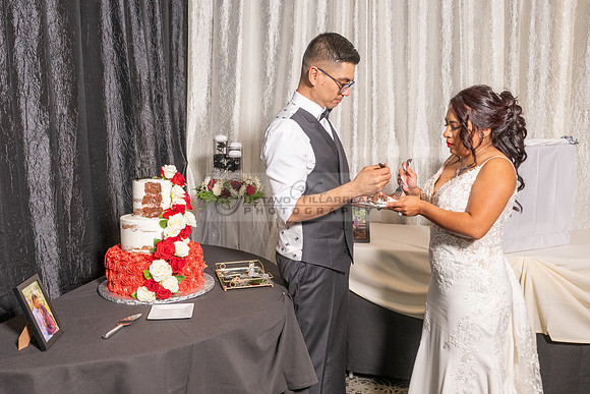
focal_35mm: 36
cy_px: 205
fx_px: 587
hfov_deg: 53.2
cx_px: 253
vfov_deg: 37.1
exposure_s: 1/200
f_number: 5
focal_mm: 27
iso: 800
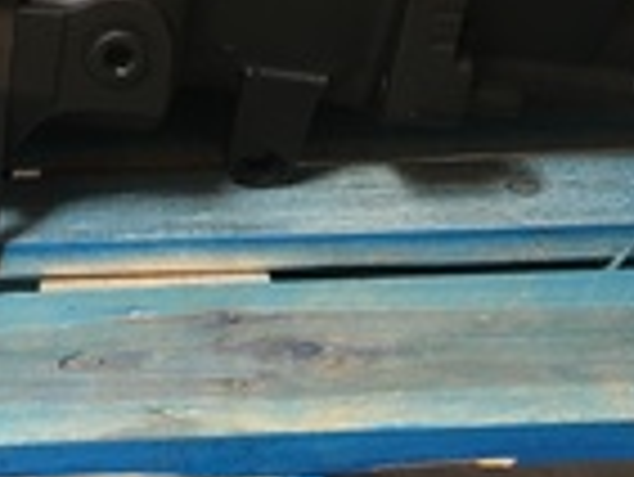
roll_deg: +1.1
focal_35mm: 82
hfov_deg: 23.4
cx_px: 121
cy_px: -180
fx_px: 1503
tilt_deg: -15.2
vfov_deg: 16.8
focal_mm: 4.15
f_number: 2.2
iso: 32
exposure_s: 1/15
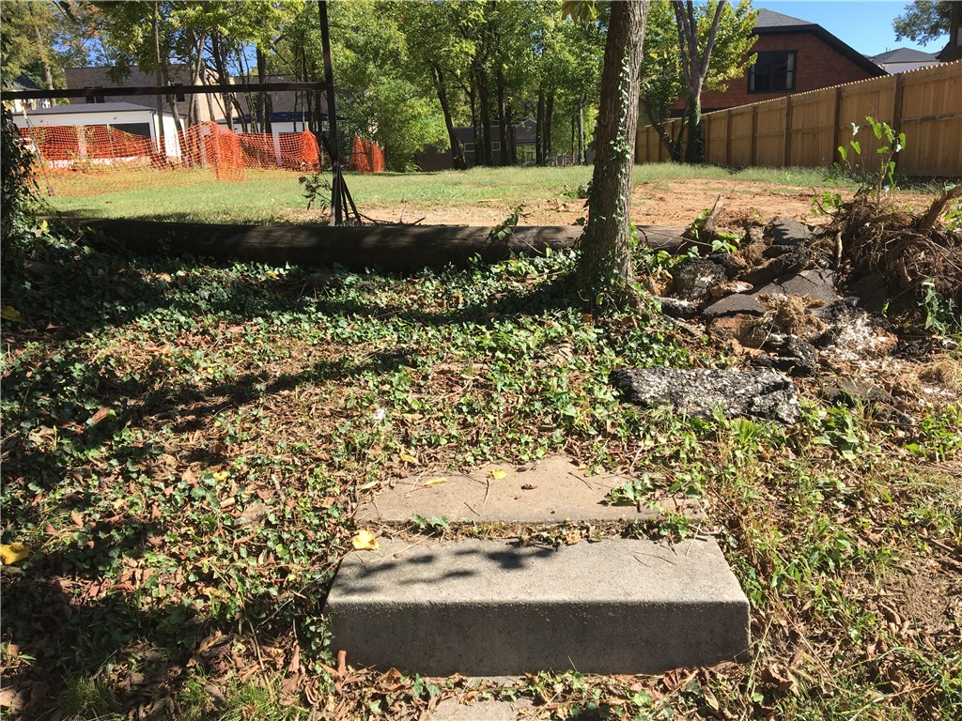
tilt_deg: -12.8
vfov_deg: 48.2
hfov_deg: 61.7
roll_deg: +1.8
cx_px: 481
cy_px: 360
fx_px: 806
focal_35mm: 29
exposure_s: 1/746
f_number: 2.2
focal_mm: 4.15
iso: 25
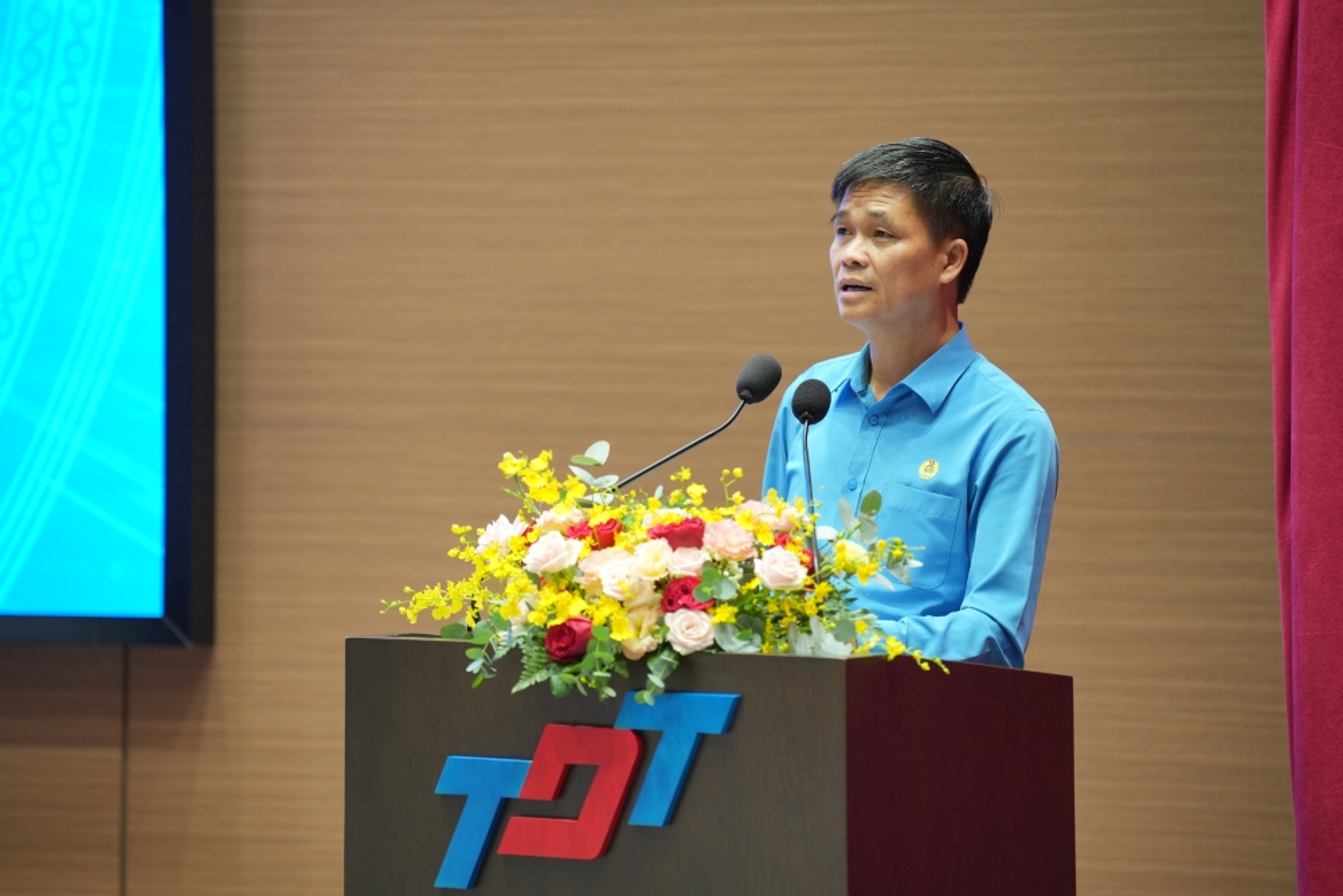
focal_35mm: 159
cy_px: 448
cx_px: 672
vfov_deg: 8.6
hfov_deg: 12.9
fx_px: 5932
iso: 1000
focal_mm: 159
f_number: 2.8
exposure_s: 1/100
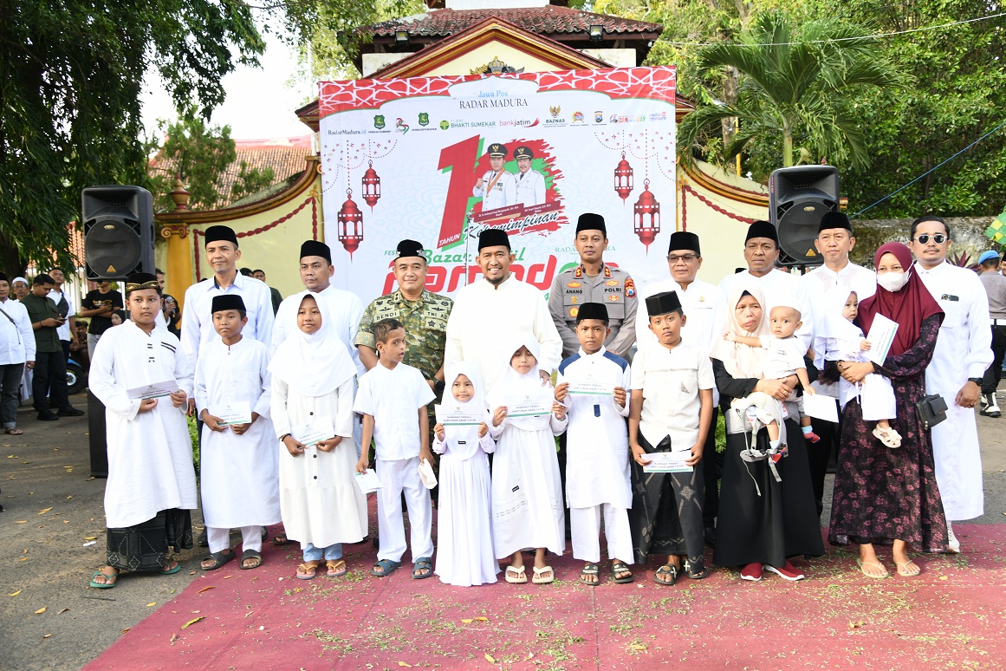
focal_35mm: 31
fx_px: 866
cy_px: 345
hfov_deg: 60.3
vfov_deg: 42.3
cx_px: 518
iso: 200
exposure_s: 1/100
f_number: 5
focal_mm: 30
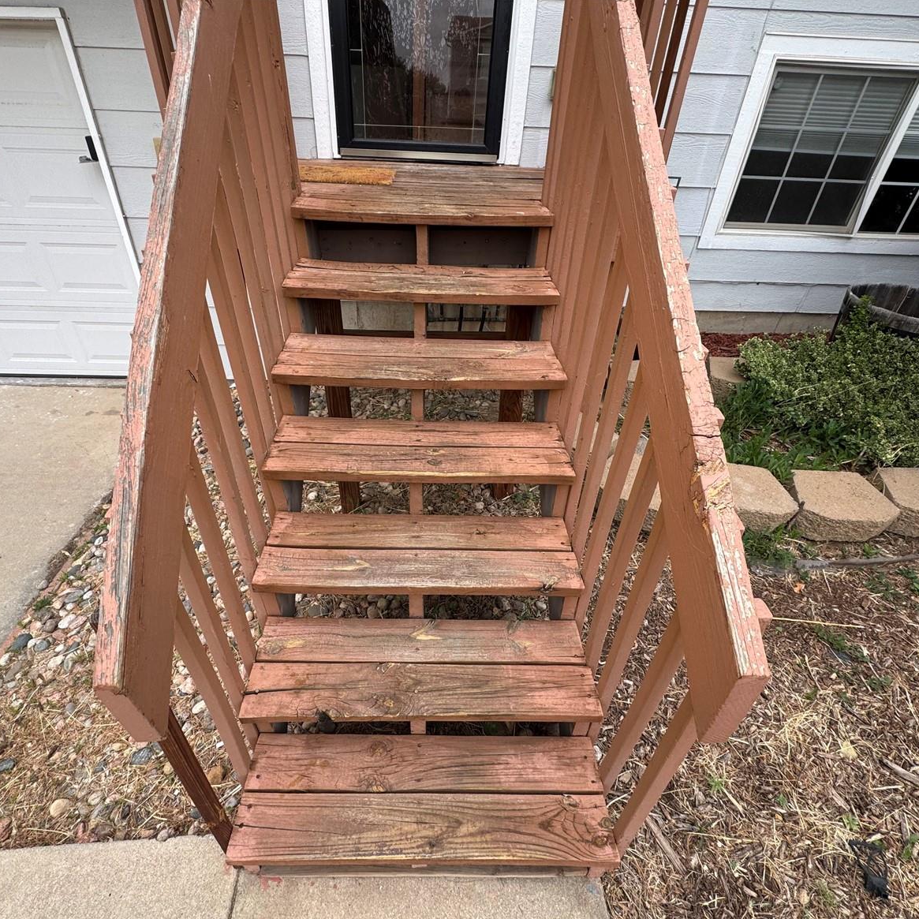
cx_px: 435
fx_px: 511
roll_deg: -3.4
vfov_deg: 84.0
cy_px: 471
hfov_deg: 83.9
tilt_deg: -36.1
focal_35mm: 17
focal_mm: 2.22
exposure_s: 1/99
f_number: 2.2
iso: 64
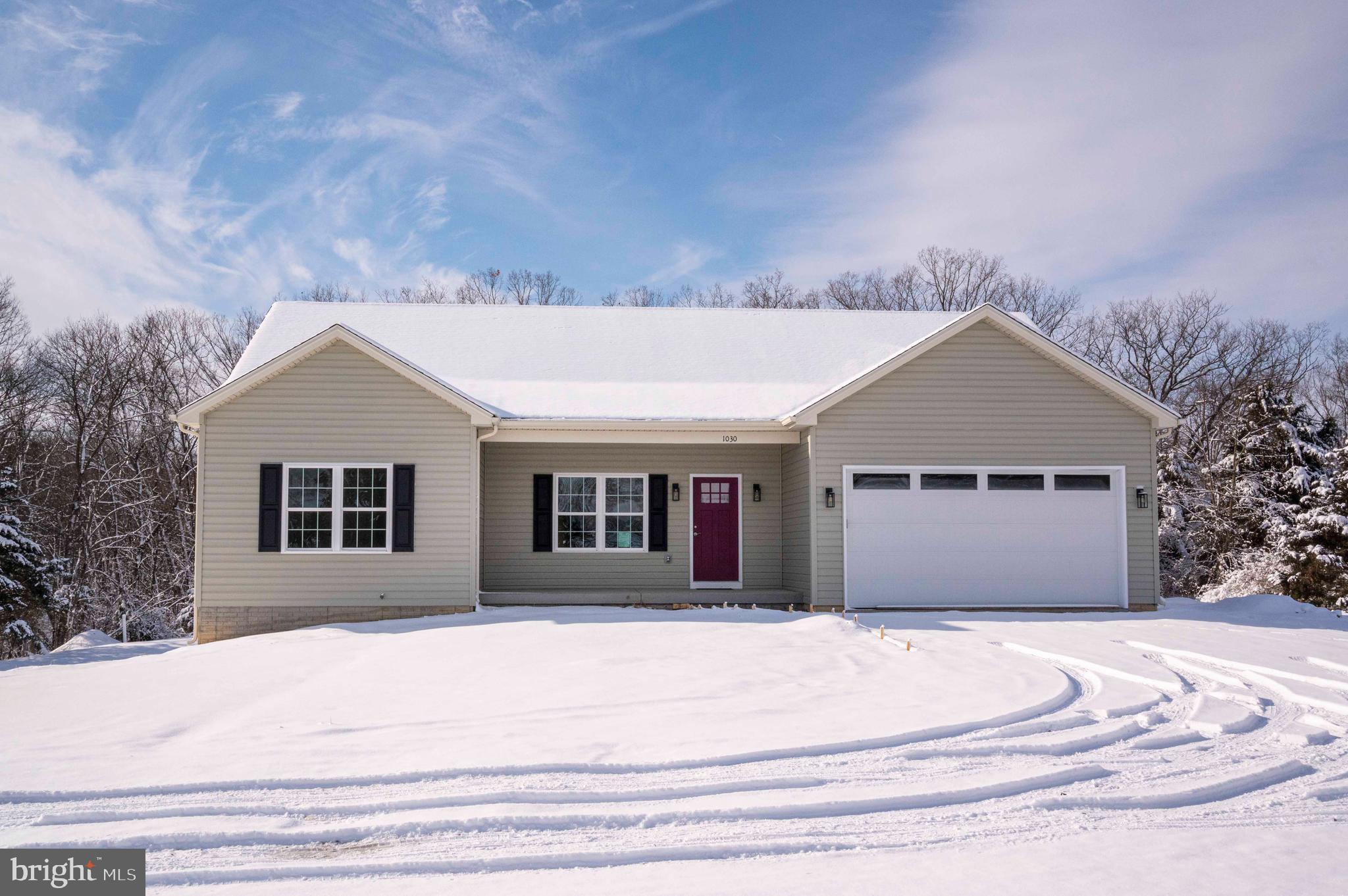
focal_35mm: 34
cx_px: 674
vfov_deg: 38.8
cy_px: 448
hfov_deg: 55.8
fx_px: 1272
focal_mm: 34
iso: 1000
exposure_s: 1/1250
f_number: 18
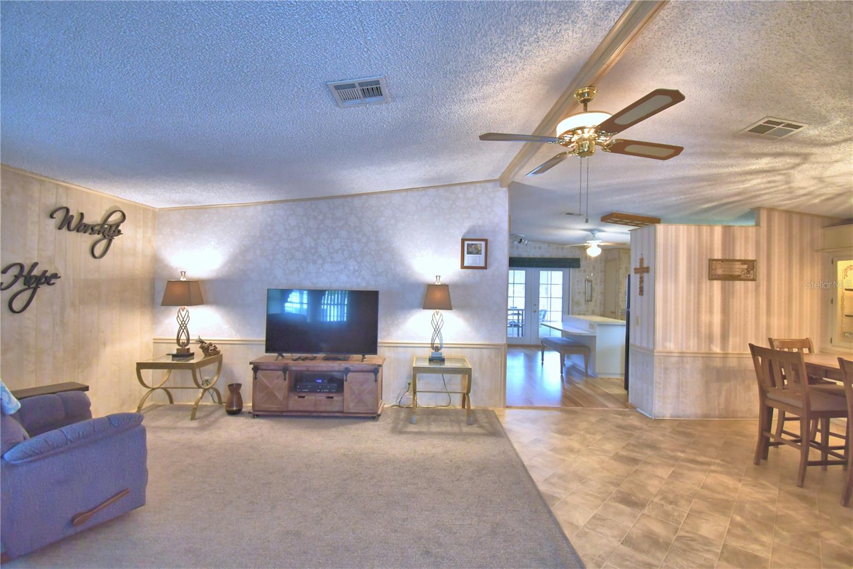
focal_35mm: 15
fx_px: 355
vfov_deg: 77.3
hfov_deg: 100.4
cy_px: 284
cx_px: 426
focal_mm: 10
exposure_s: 1/30
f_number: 4.5
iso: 900
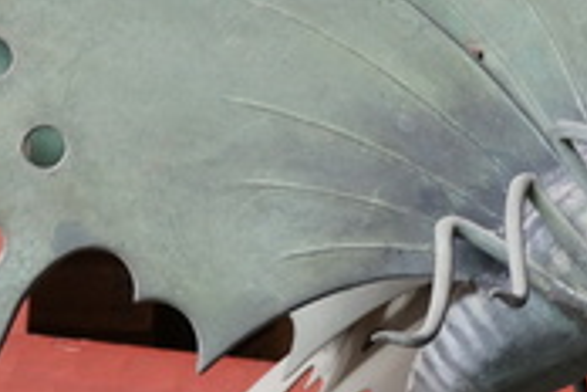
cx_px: 418
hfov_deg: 14.6
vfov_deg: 9.7
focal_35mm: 140
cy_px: -90
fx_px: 2278
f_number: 4.5
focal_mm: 27
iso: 800
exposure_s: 1/60
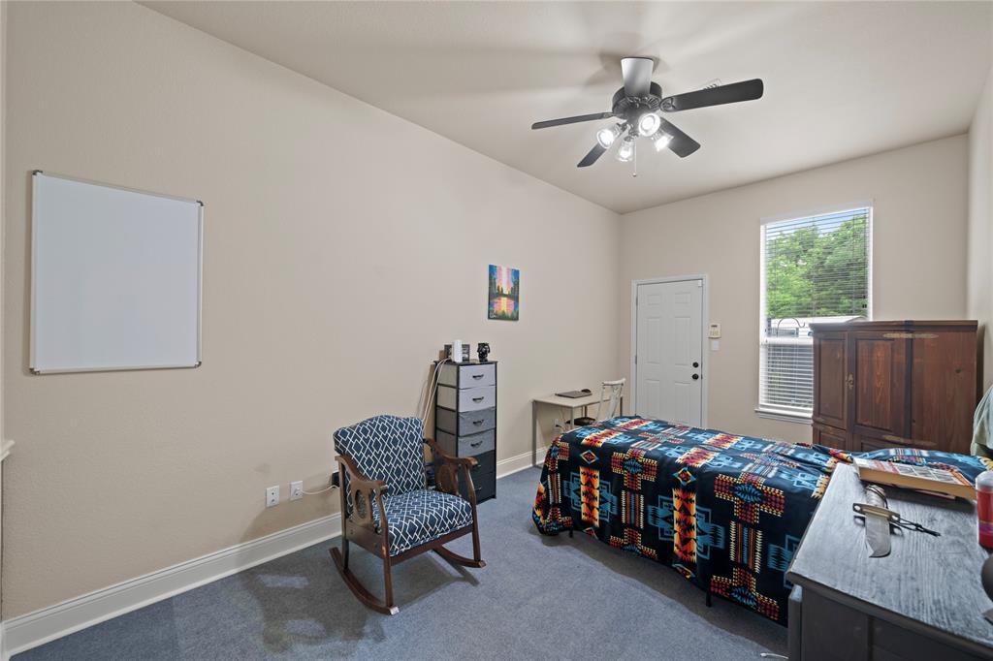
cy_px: 330
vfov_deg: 85.4
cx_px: 496
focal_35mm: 13
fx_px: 358
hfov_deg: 108.3
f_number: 9
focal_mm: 13
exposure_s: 5
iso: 250
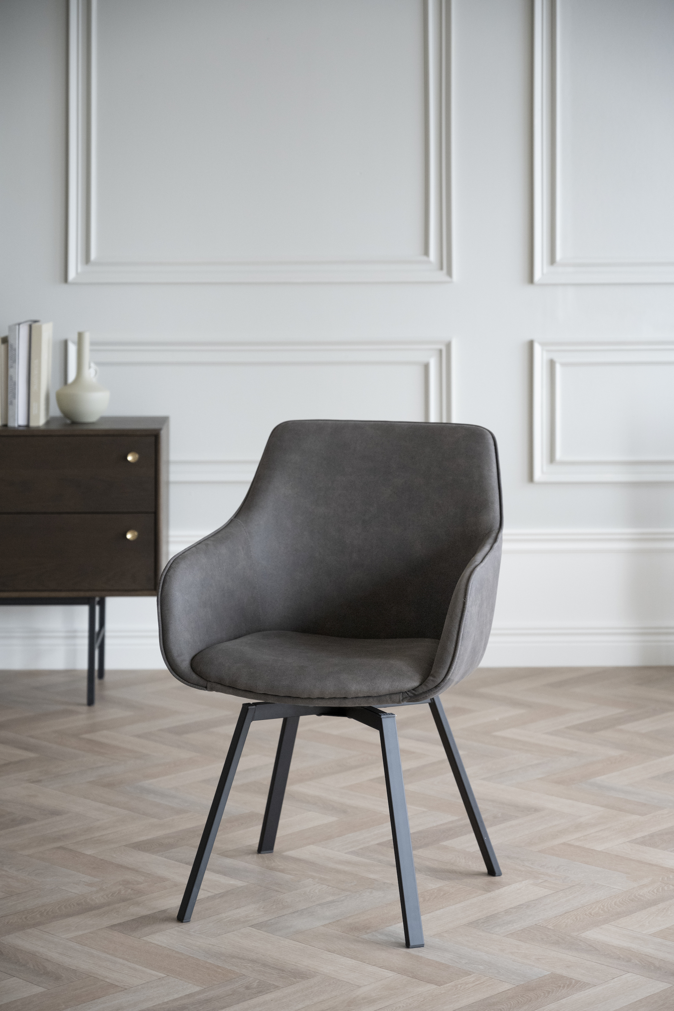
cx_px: 337
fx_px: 1966
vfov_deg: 28.8
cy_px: 506
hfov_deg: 19.5
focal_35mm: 70
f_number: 4
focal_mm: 70
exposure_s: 1/25
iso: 1600
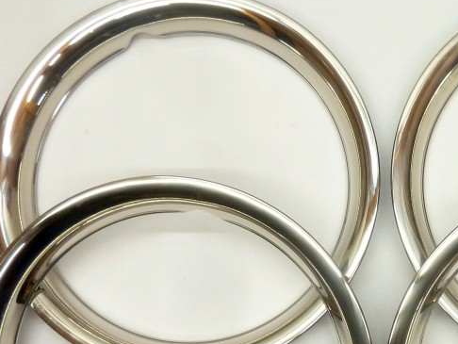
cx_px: 379
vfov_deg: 29.5
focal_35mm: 48
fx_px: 635
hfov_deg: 37.9
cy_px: 286
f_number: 3.3
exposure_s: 1/30
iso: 250
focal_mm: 4.1
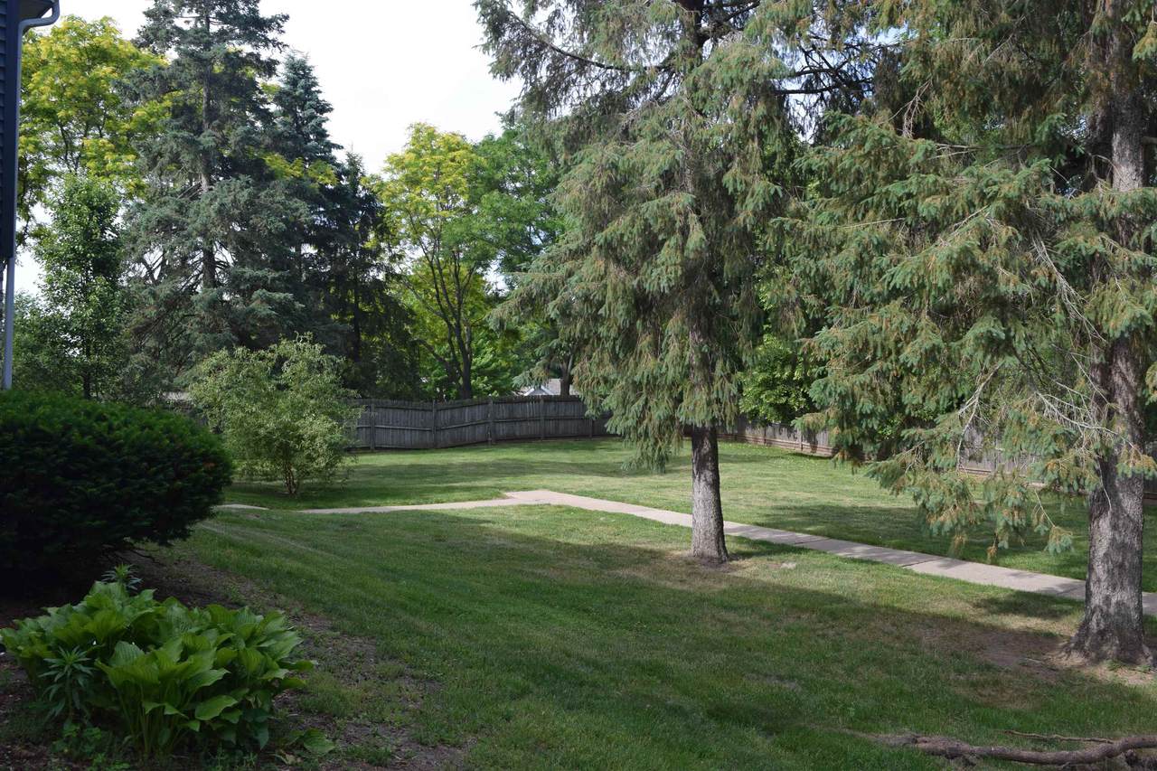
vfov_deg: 40.0
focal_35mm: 33
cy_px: 386
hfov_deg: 57.2
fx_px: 1060
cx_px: 578
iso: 360
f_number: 8
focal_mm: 22
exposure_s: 1/250
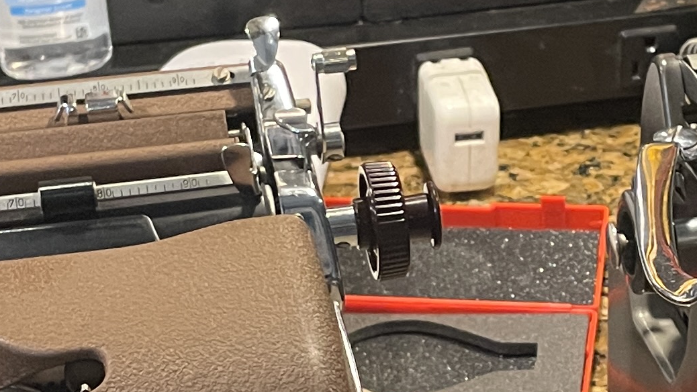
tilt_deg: -29.5
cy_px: 287
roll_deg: +0.9
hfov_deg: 19.3
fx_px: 2033
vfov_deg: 11.0
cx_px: 550
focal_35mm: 110
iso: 400
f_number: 1.6
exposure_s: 1/40
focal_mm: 4.2
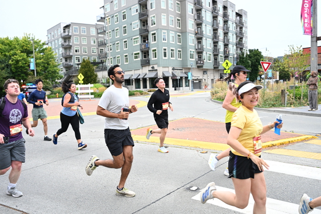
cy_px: 107
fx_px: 294
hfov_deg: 57.2
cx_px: 160
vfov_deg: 40.0
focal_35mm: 33
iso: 2000
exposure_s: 1/800
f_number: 4
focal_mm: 33
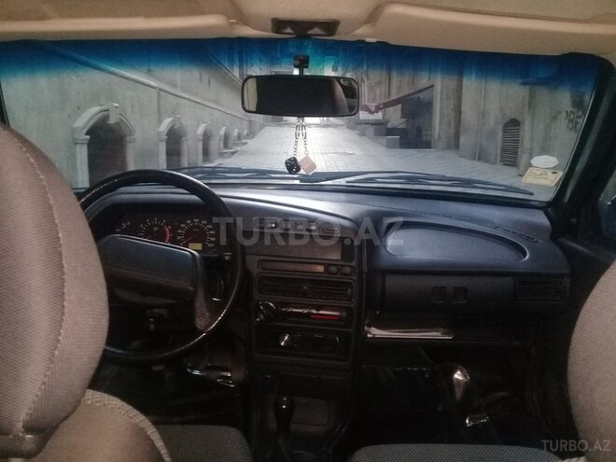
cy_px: 231
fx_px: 552
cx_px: 308
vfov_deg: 45.4
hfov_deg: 58.4
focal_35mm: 31
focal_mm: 3.3
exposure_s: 1/30
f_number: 2.2
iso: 320
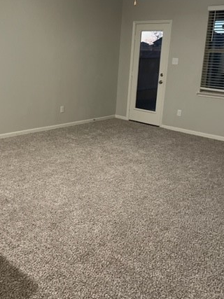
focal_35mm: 39
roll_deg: -1.4
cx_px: 100
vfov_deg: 47.8
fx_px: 337
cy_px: 131
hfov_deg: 36.8
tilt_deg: -13.4
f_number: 1.6
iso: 320
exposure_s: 1/60
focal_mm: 4.2
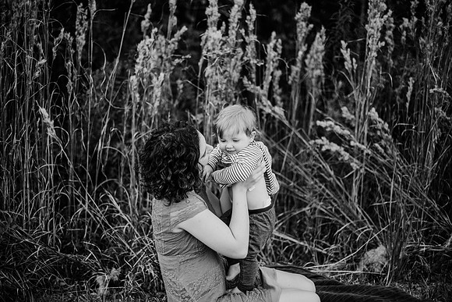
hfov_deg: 39.6
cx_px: 226
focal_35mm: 50
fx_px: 628
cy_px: 151
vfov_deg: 27.0
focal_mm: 50
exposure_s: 1/800
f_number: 1.8
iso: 200
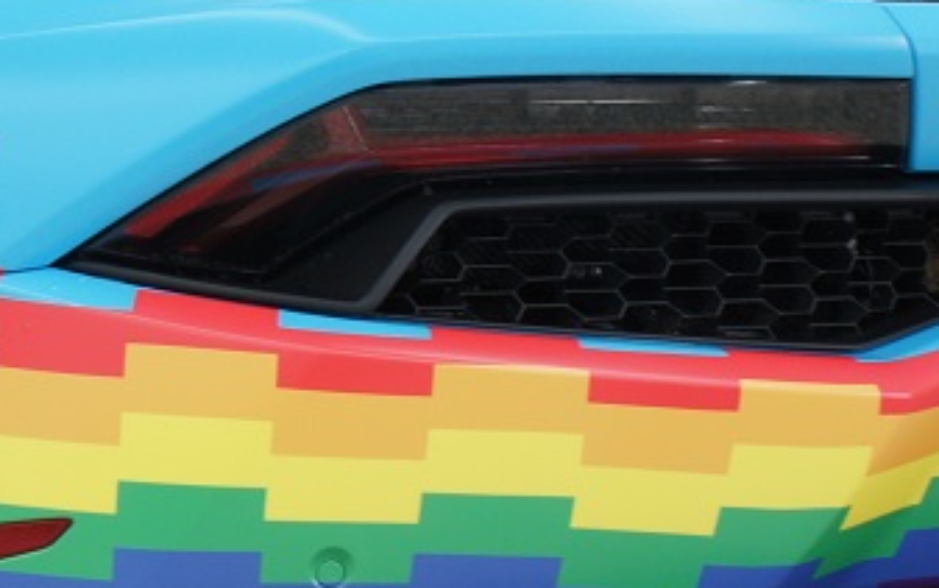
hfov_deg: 15.4
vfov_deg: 9.7
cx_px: 198
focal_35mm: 135
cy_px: 337
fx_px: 3456
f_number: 6.3
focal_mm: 24
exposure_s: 1/13
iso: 200
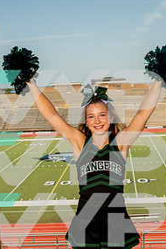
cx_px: 100
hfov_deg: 22.6
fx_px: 415
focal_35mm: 60
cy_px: 159
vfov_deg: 33.2
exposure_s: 1/400
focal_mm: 38
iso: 100
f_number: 7.1
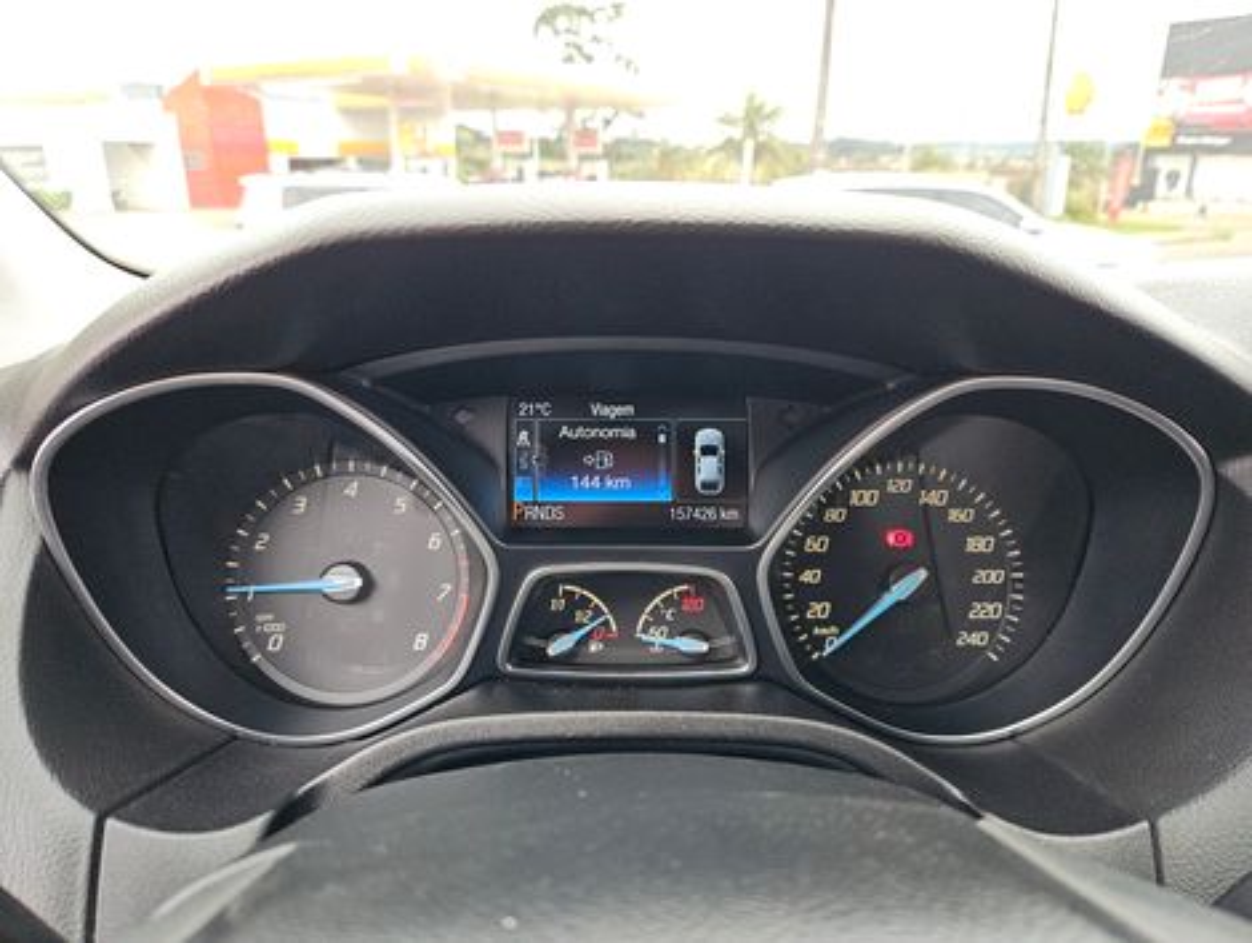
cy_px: 472
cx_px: 626
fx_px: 833
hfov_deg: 73.8
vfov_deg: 59.0
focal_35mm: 23
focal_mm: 5.4
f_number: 1.8
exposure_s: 1/180
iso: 160
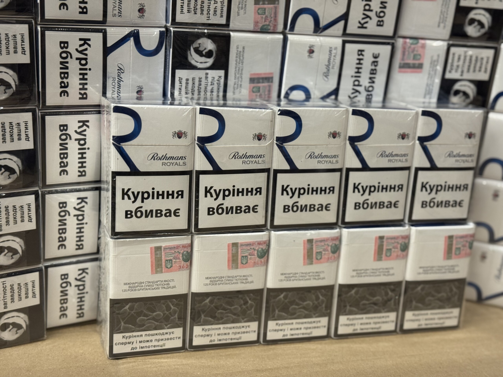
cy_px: 188
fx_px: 697
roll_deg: -1.5
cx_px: 252
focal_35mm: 48
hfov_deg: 39.7
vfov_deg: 30.3
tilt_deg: -14.3
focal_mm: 6.76
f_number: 1.78
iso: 250
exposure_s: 1/43
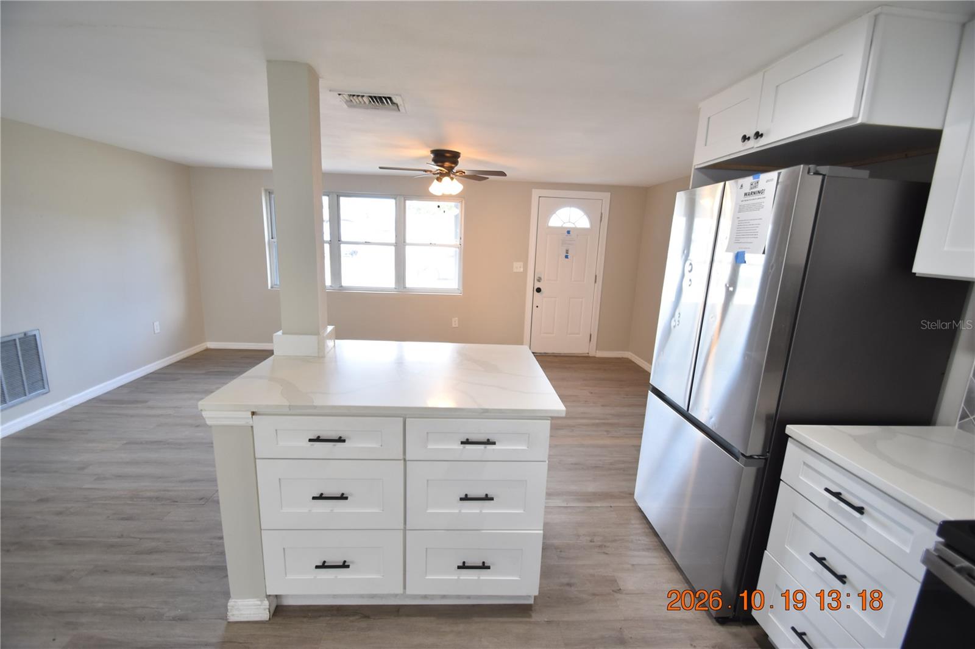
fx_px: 406
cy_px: 324
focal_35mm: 15
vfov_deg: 77.3
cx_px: 488
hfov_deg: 100.4
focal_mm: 10
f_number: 4
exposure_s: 1/60
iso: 450
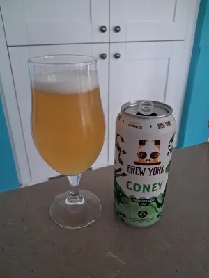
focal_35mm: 27
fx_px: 217
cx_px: 104
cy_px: 139
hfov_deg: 51.4
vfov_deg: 65.3
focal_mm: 4
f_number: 1.8
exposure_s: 1/100
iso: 400
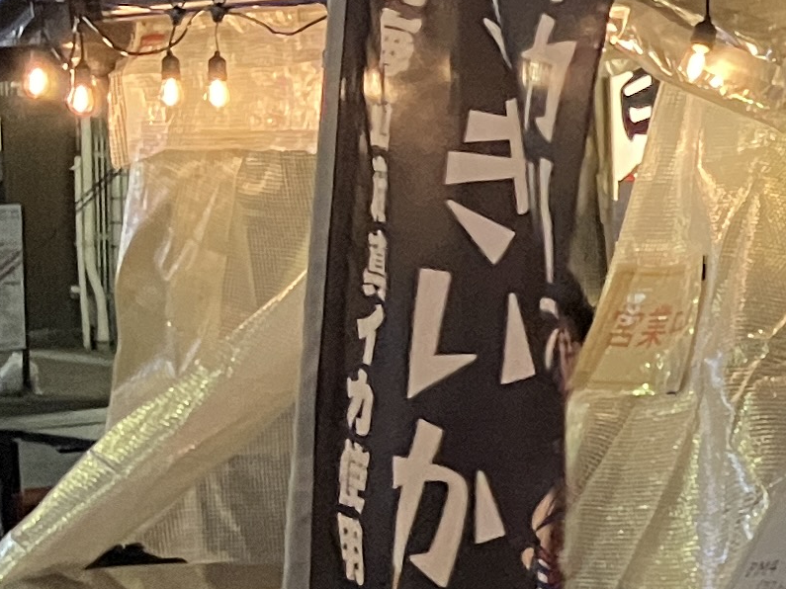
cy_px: 272
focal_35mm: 142
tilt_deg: -3.2
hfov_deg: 12.4
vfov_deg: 10.4
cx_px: 1545
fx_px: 3224
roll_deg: +0.4
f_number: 1.8
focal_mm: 3.99
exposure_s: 1/40
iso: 320
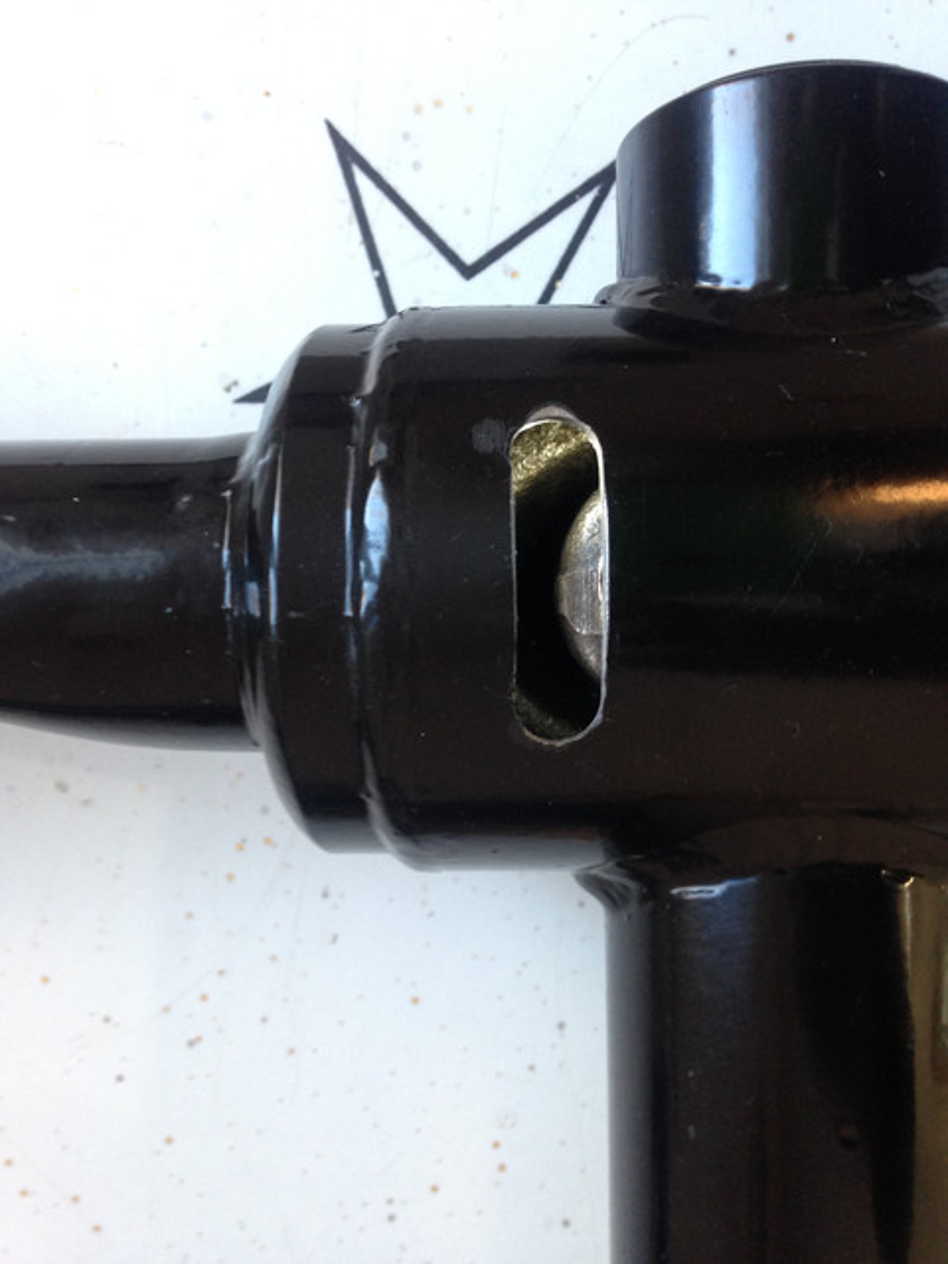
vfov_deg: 55.4
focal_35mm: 33
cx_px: 474
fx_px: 1205
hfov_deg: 42.9
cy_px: 632
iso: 125
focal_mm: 4.12
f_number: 2.4
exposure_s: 1/20
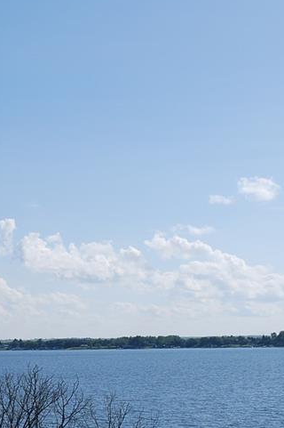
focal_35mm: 96
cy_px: 293
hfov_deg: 13.6
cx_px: -104
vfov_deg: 21.2
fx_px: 1138
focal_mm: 30
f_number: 9
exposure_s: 1/320
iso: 100
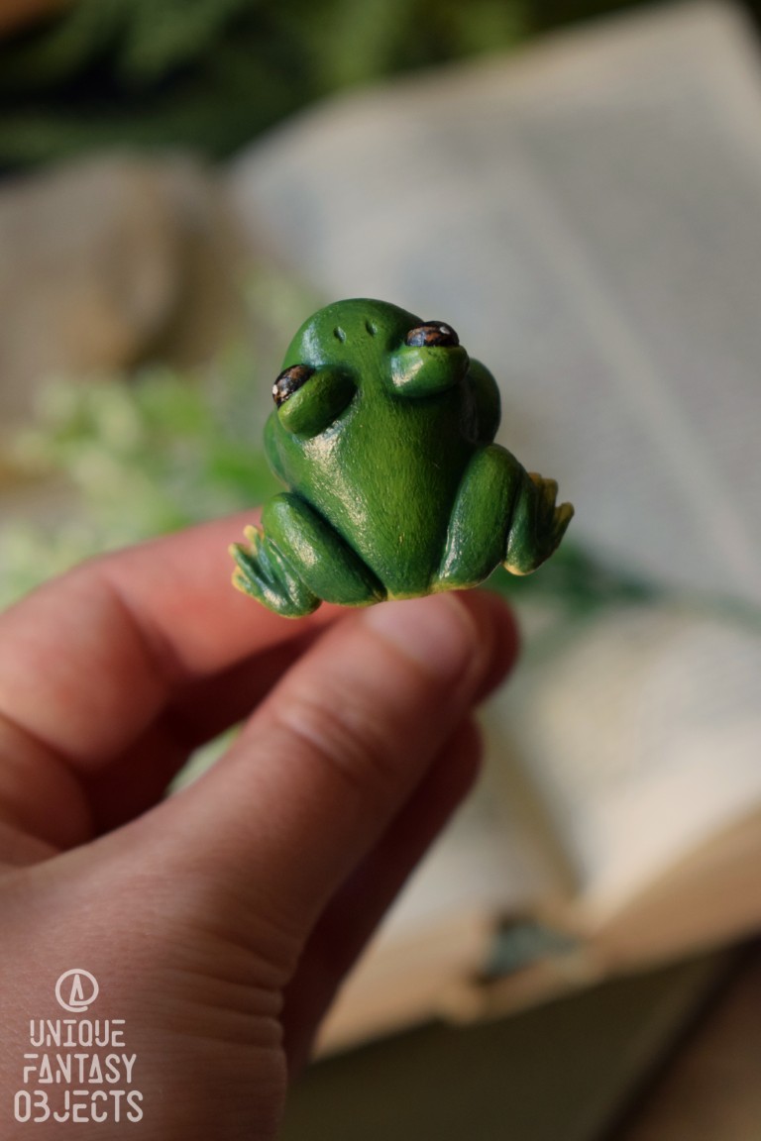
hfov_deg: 16.6
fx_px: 2616
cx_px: 380
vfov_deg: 24.6
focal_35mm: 82
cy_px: 570
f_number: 5.6
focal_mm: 55
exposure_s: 1/60
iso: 1100
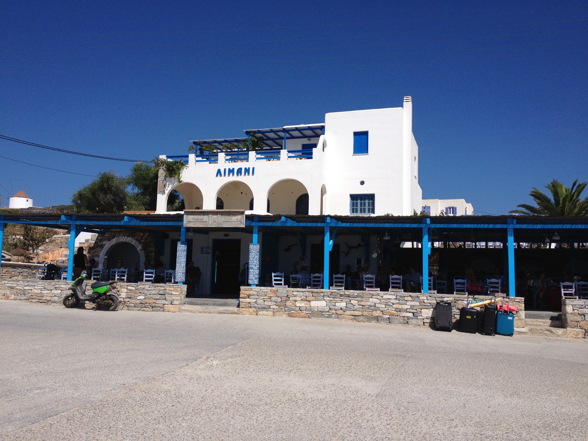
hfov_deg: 52.6
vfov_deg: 40.7
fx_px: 595
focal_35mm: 35
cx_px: 294
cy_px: 220
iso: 50
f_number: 2.4
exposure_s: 1/3690
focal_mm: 4.28
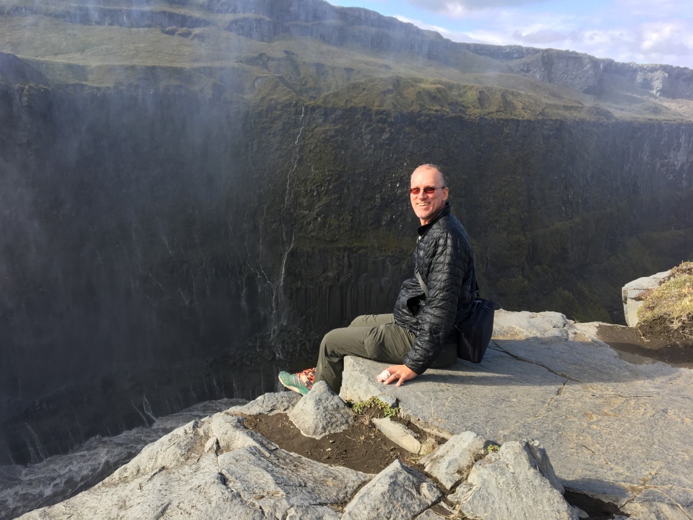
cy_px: 260
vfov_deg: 48.2
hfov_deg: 61.7
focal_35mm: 29
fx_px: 581
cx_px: 346
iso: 25
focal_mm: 4.15
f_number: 2.2
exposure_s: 1/411
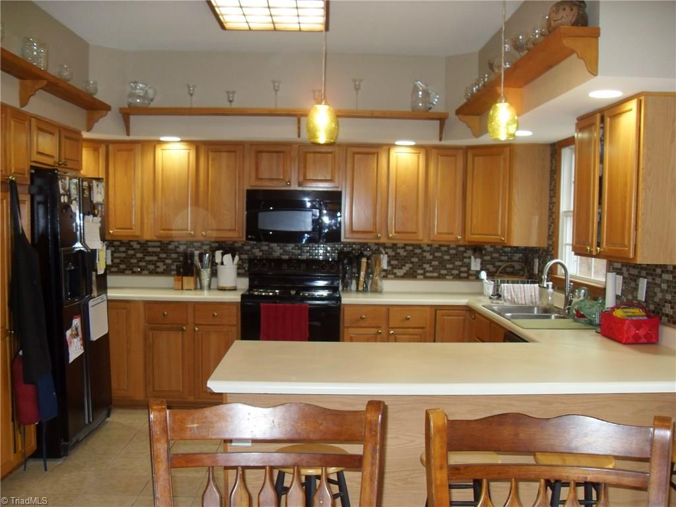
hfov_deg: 54.0
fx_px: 664
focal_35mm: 34
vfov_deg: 41.8
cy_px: 254
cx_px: 338
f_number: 2.8
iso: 160
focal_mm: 6.3
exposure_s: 1/45
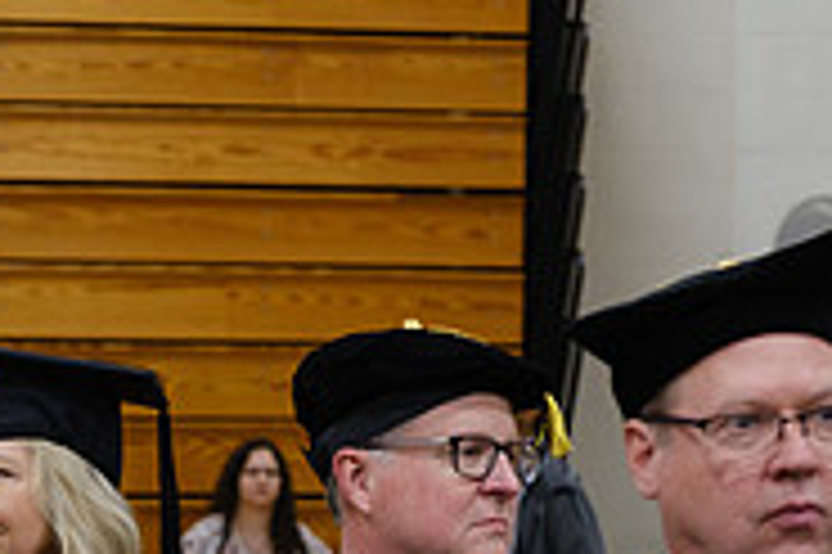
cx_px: 18
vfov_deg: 6.1
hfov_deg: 9.2
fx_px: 5149
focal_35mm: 223
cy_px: 831
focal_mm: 47
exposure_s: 1/100
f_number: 3.2
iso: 1250
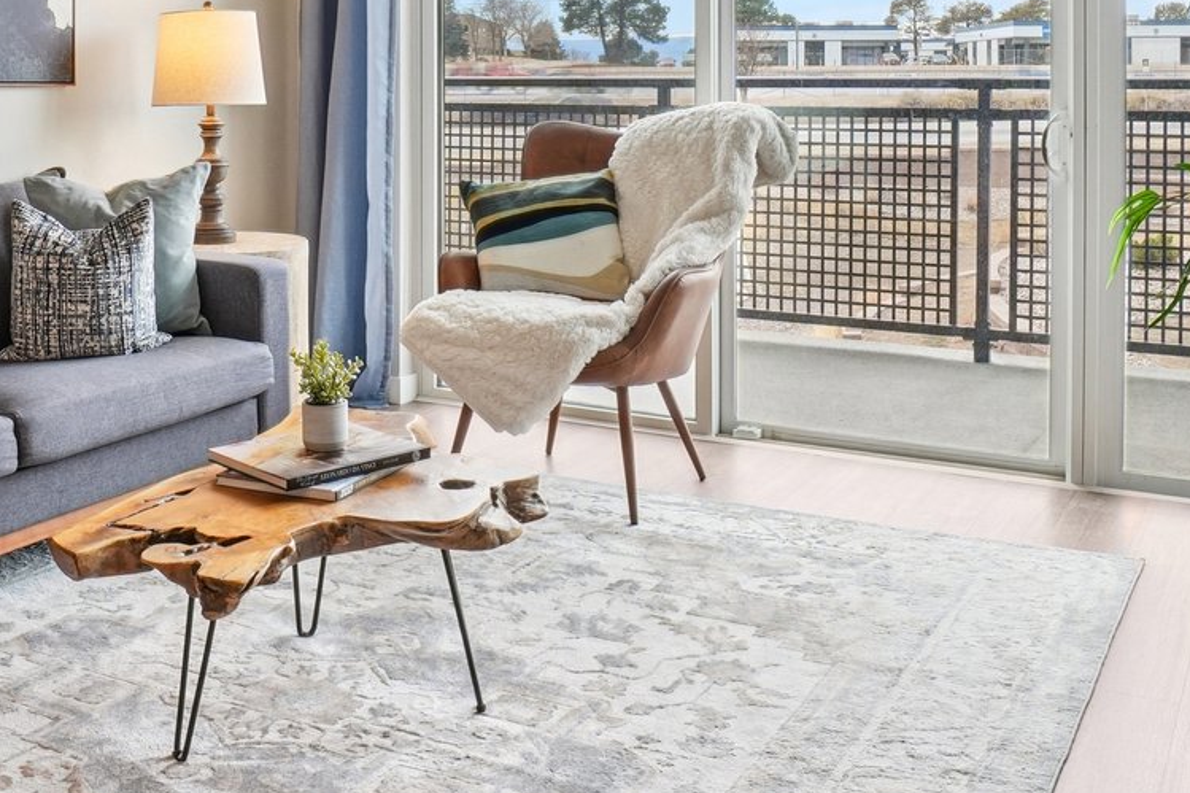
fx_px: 1355
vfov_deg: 31.2
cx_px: 445
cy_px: 93
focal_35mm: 41
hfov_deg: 47.0
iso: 400
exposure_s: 1/80
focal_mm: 10
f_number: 8
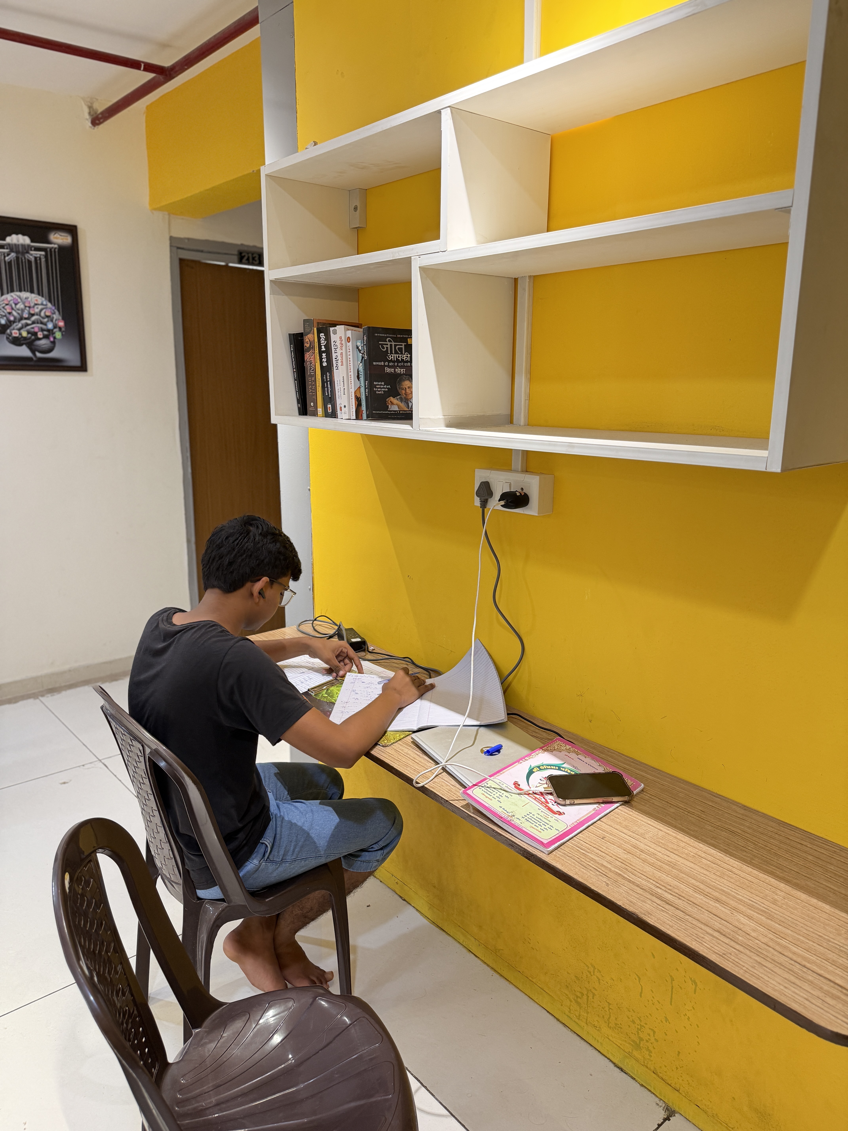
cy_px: 566
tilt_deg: -13.2
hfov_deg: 56.8
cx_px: 424
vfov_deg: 71.6
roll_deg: -1.2
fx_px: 784
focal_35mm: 24
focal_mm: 6.76
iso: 250
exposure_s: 1/50
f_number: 1.78
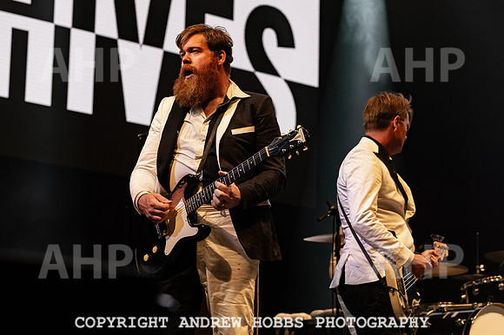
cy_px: 168
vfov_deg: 12.4
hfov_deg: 18.5
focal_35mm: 111
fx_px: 1546
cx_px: 252
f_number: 4.5
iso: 3200
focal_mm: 98
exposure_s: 1/800
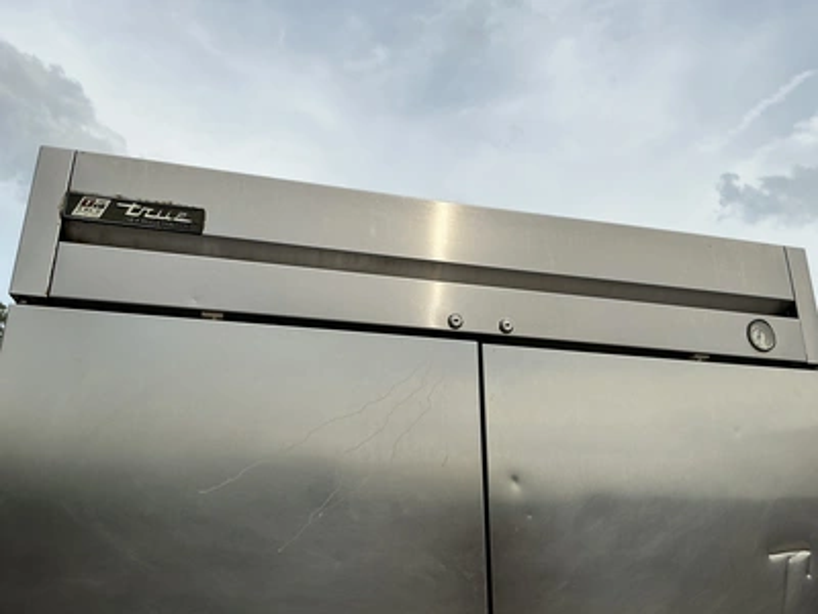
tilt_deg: +21.3
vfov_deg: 49.7
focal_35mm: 28
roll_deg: -0.7
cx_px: 409
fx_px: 662
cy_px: 307
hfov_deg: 63.4
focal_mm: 3
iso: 25
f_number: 1.8
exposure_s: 1/2959
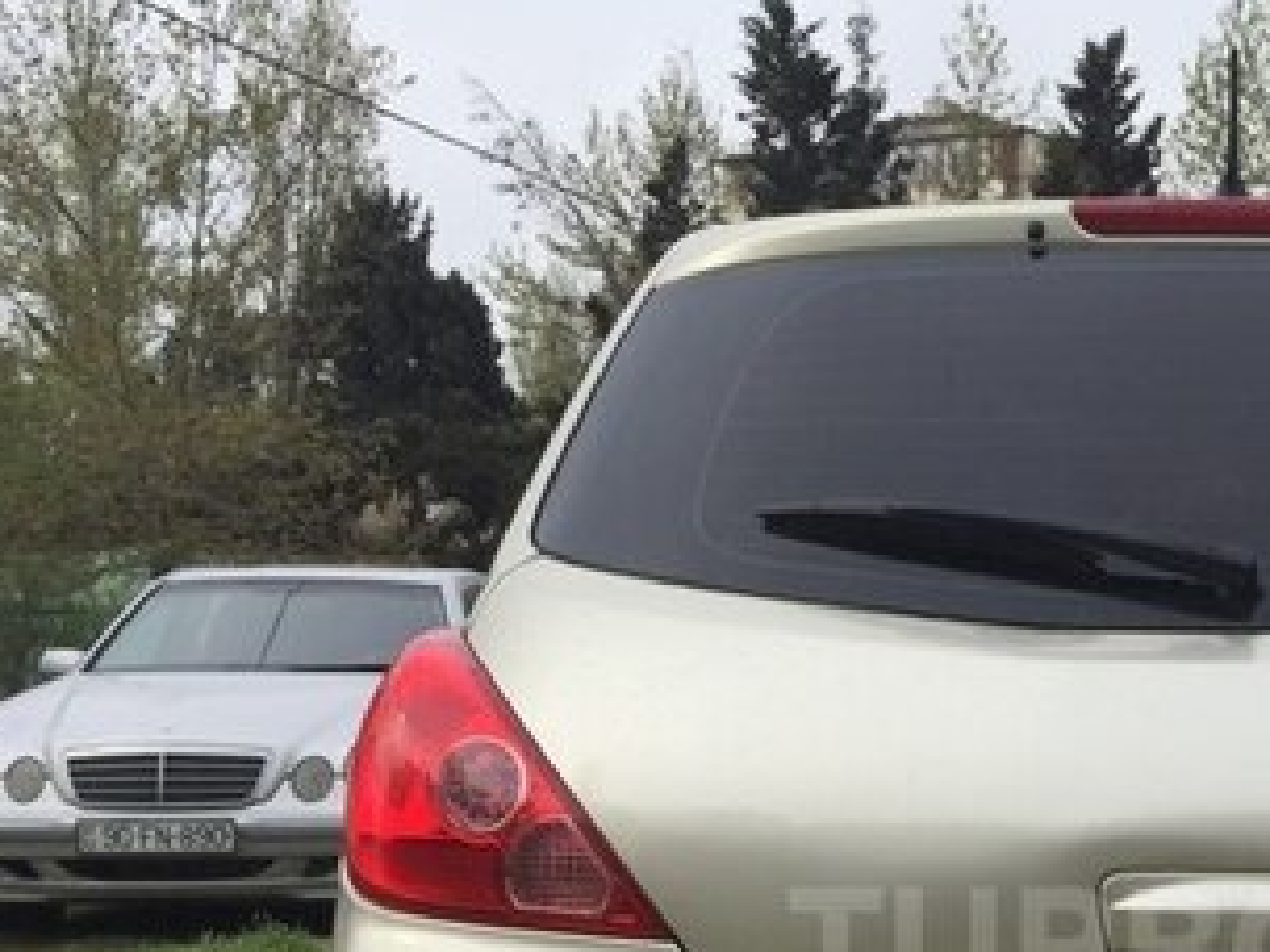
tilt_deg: -7.7
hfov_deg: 29.1
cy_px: 950
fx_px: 2311
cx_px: 1216
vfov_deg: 22.4
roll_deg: -0.7
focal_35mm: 63
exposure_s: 1/1276
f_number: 2.2
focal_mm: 4.15
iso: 32
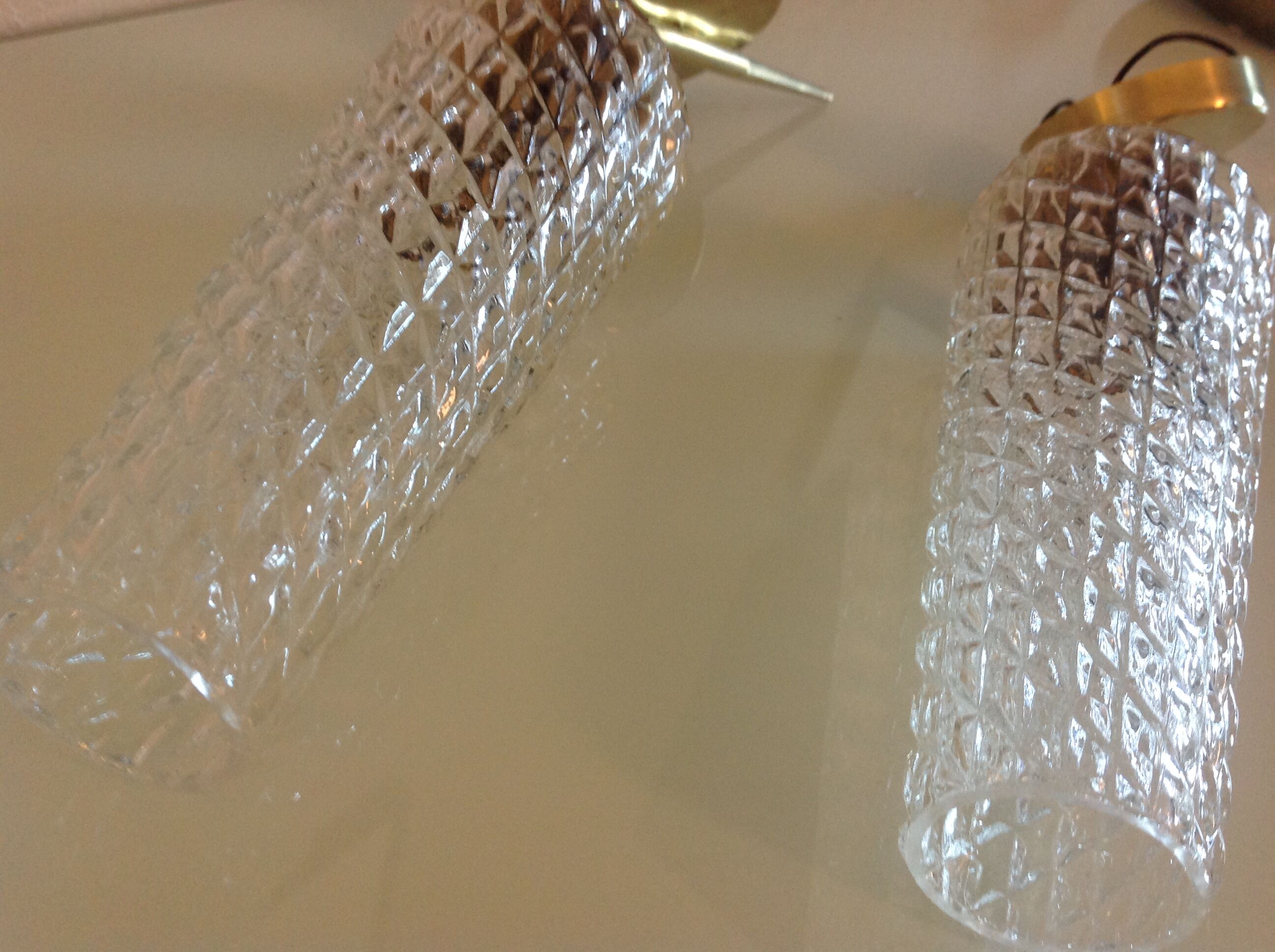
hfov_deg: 52.7
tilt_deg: -41.4
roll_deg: -17.8
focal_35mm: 35
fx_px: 1287
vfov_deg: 40.6
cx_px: 638
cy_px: 476
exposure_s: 1/17
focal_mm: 4.28
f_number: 2.4
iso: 125
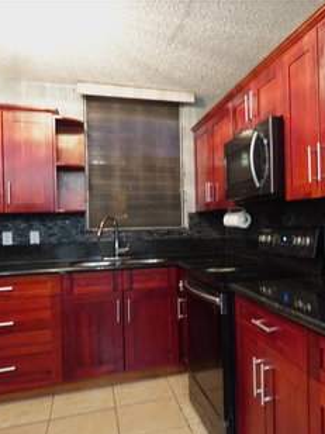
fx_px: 376
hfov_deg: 45.5
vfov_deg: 60.0
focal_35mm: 30
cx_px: 235
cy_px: 224
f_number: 2
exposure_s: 1/8
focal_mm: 7.6
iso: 400
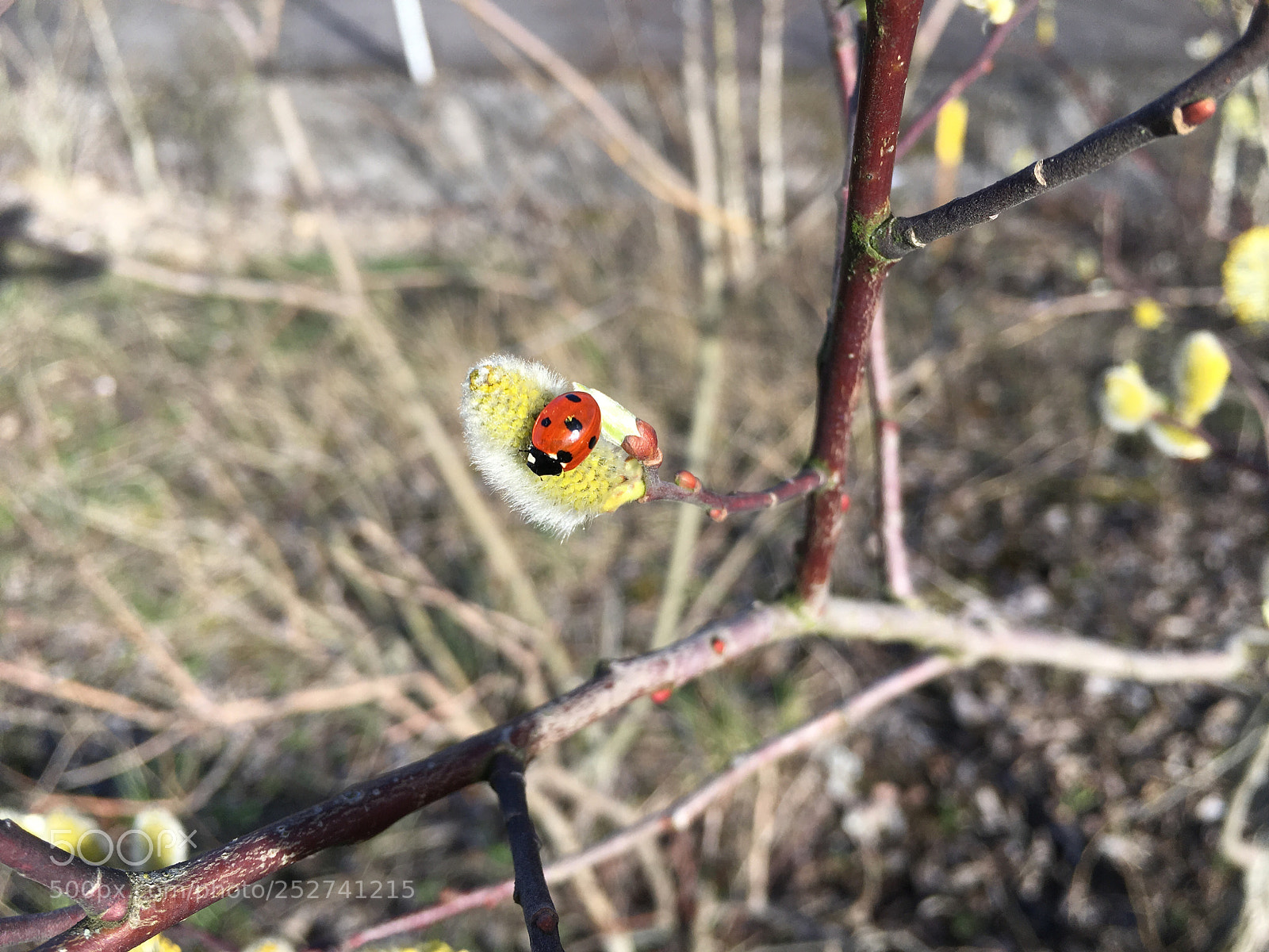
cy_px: 476
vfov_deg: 48.2
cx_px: 634
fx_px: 1063
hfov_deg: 61.7
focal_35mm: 29
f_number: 2.2
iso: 25
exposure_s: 1/663
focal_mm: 4.15
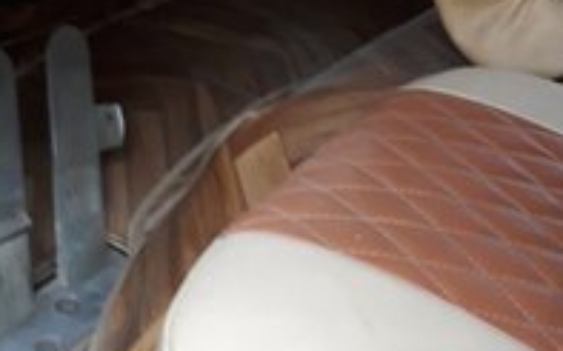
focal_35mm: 72
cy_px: -223
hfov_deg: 27.9
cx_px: 472
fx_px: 1104
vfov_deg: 16.1
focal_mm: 3.71
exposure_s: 1/100
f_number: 1.7
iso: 50
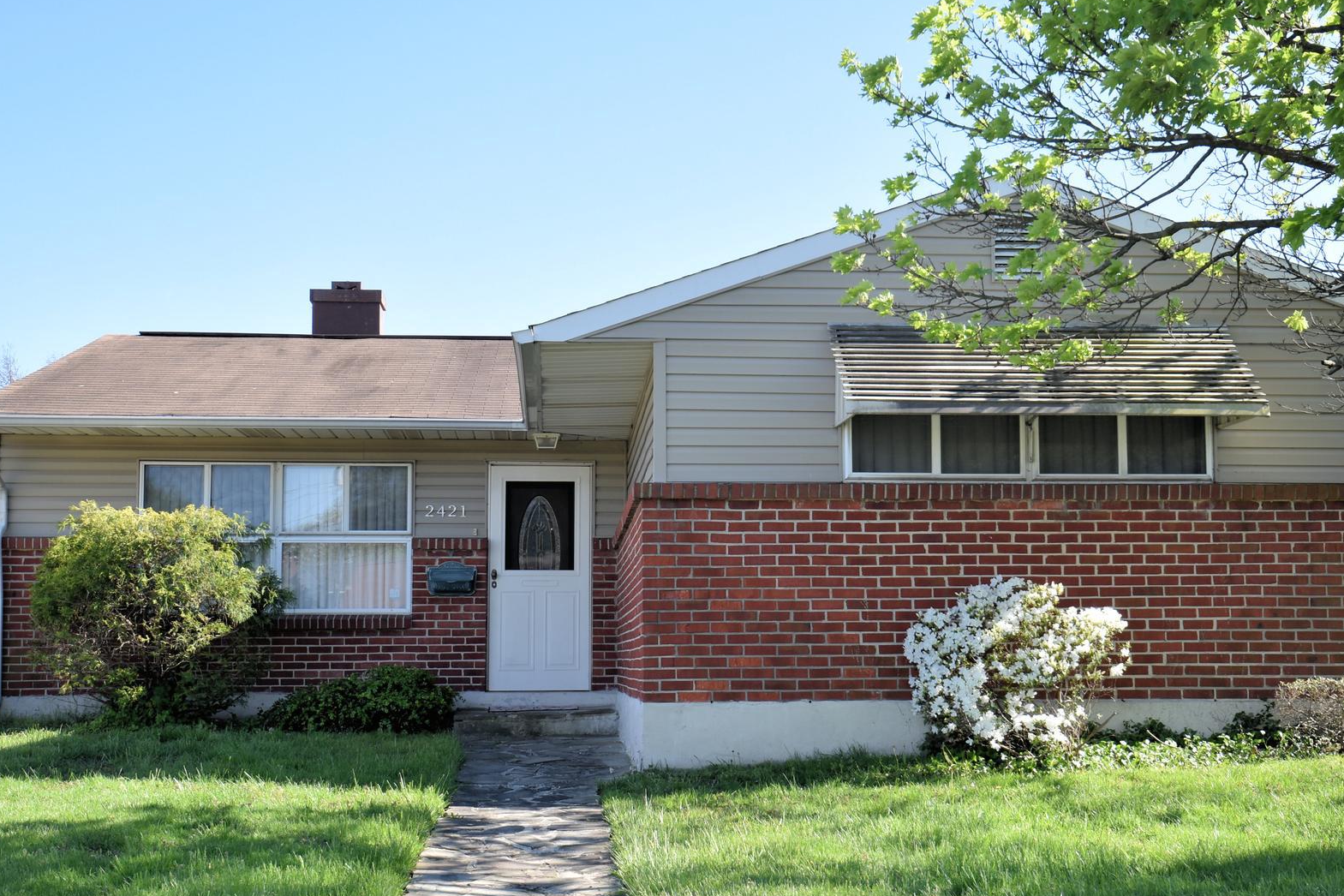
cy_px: 503
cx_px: 704
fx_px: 1755
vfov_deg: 28.6
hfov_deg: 41.9
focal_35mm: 47
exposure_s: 1/125
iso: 100
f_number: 5.6
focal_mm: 24
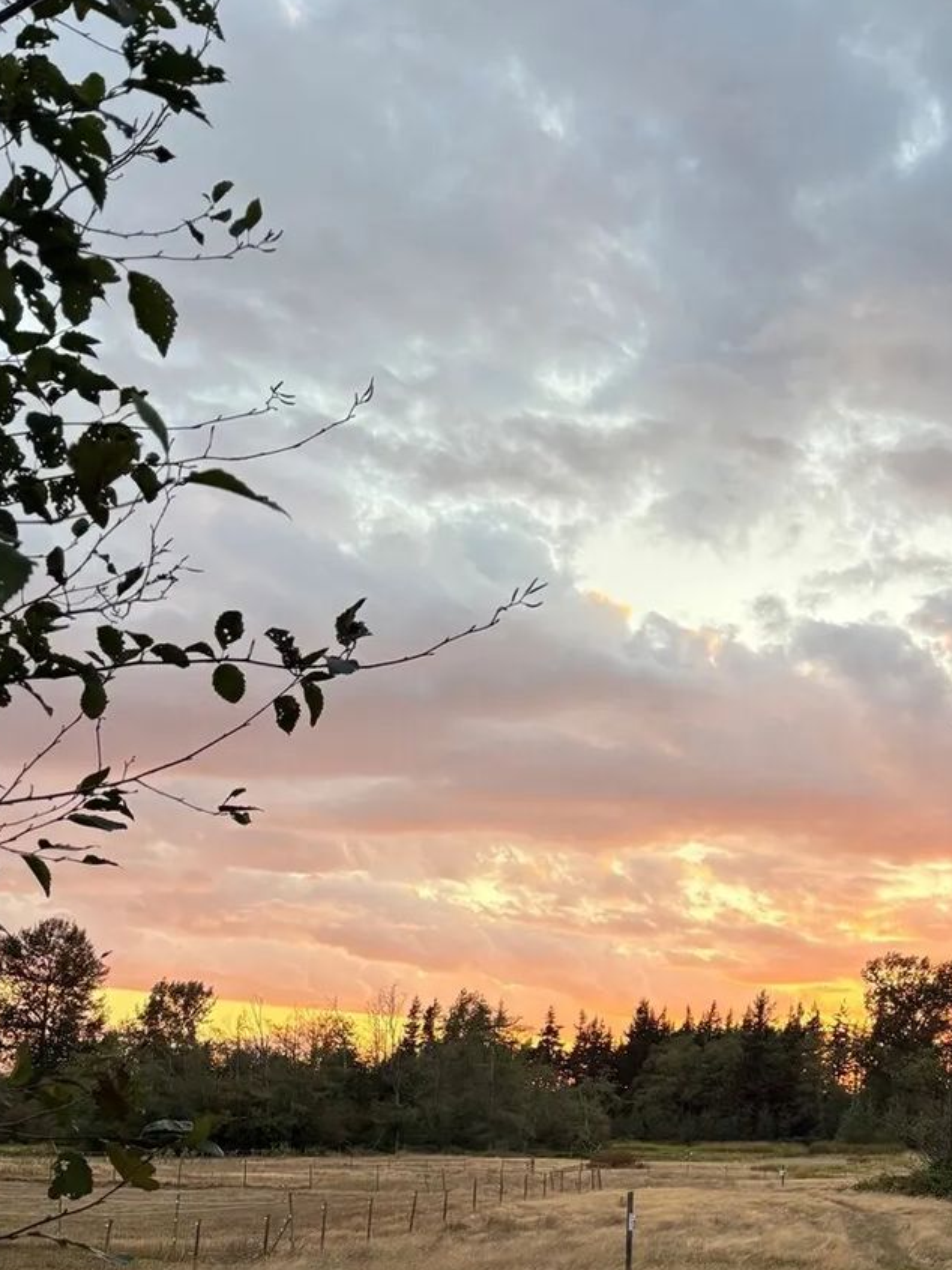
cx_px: 680
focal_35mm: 42
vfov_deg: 43.0
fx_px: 1540
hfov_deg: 33.8
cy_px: 988
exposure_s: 1/171
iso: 100
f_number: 1.6
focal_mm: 5.96
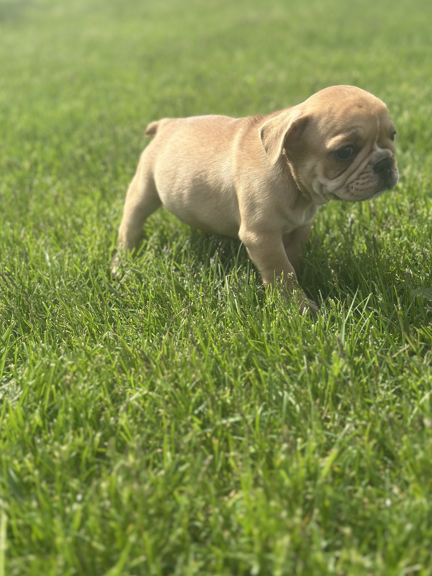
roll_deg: +2.0
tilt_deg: -21.2
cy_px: 292
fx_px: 832
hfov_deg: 29.1
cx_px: 208
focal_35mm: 50
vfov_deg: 38.2
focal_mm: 6.86
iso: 80
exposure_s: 1/2976
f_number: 1.78
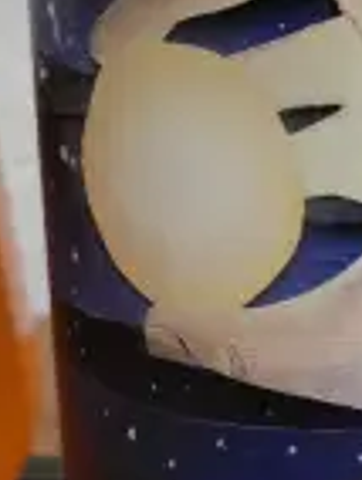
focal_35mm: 73
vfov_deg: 26.6
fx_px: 1015
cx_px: 237
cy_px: 240
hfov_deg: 20.2
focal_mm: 5.4
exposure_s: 1/25
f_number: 1.8
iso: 1000
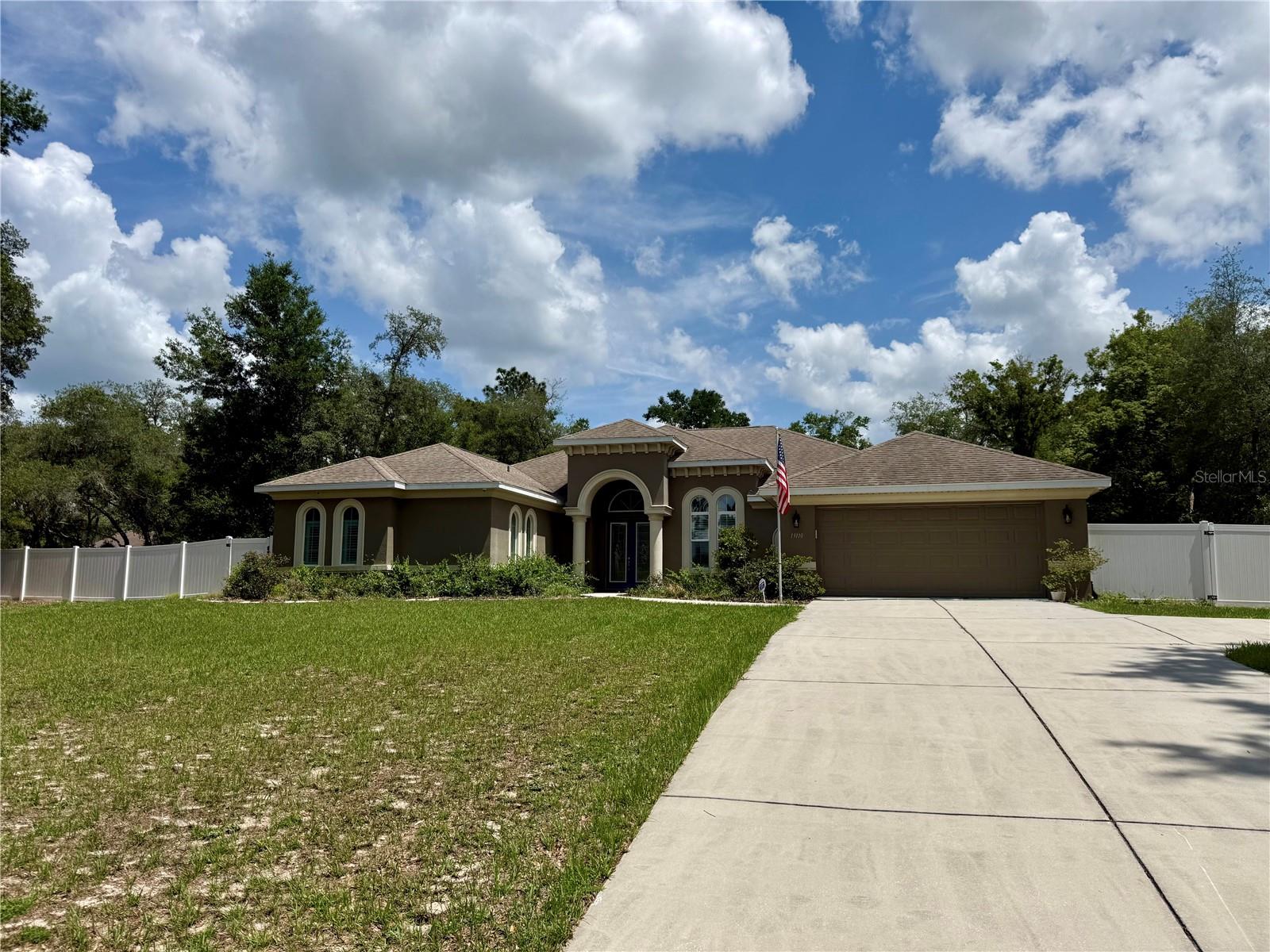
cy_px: 476
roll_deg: +0.0
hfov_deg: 71.6
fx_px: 881
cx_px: 635
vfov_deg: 56.8
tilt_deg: +8.1
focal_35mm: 24
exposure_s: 1/8130
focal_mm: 6.76
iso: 80
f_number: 1.78
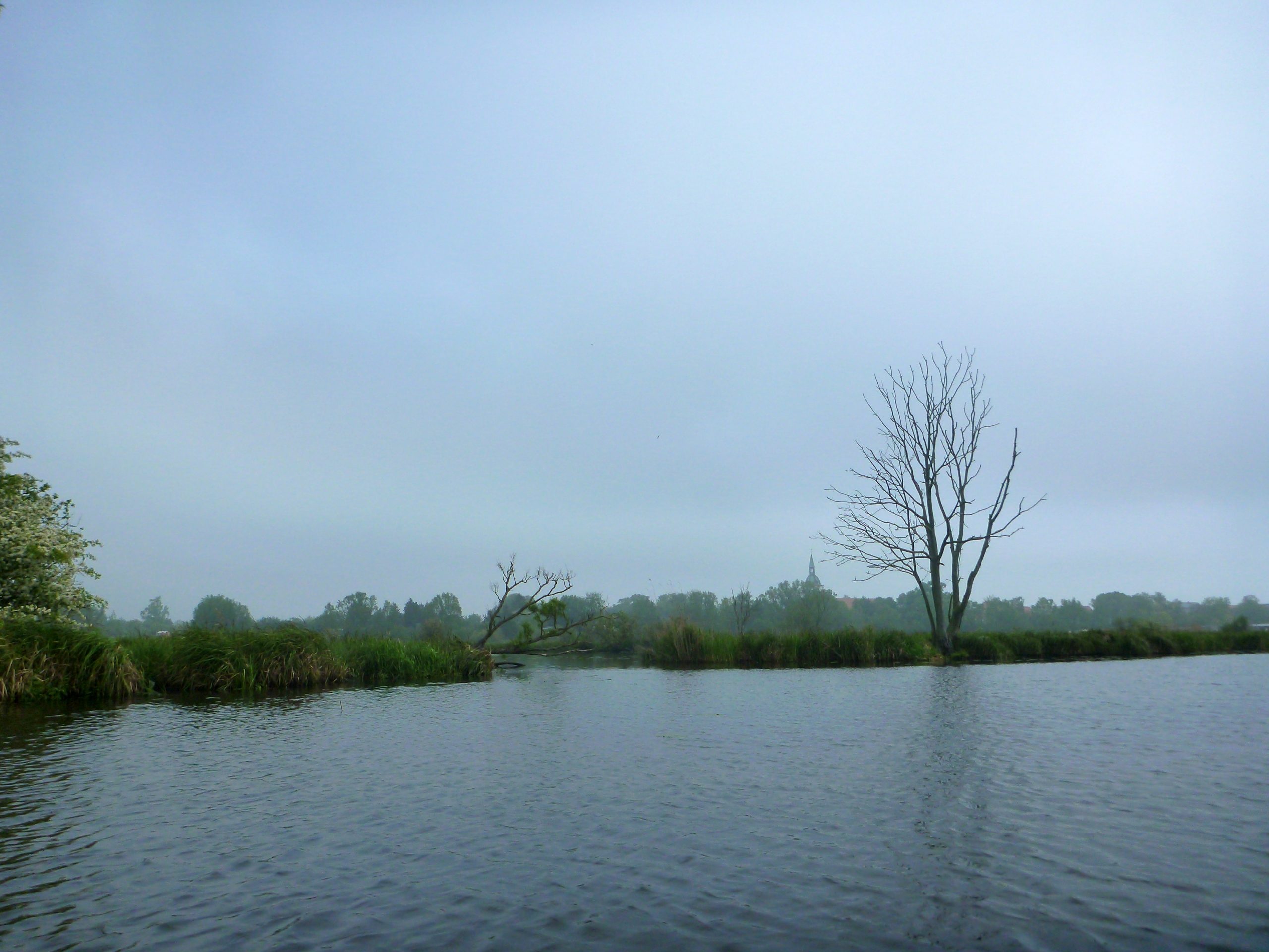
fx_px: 1026
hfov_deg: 63.4
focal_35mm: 28
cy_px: 476
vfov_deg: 49.7
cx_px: 634
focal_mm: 4.9
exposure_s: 1/1000
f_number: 3.3
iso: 160
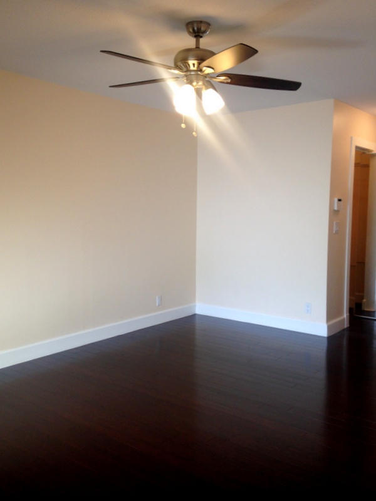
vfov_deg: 55.4
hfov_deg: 42.9
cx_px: 188
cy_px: 250
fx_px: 478
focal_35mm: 33
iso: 50
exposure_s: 1/30
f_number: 2.4
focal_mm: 4.12
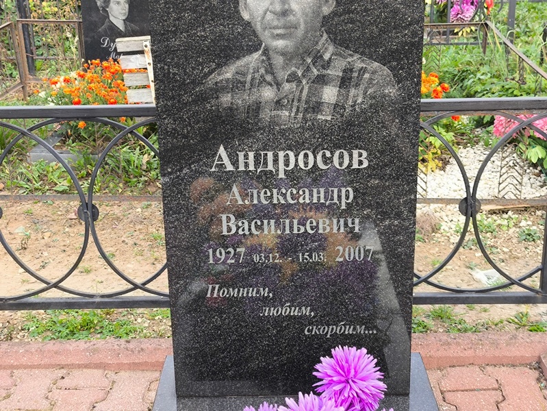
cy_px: 206
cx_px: 274
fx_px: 790
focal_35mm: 50
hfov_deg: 38.2
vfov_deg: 29.1
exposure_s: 1/120
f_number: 1.7
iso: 80
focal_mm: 4.71
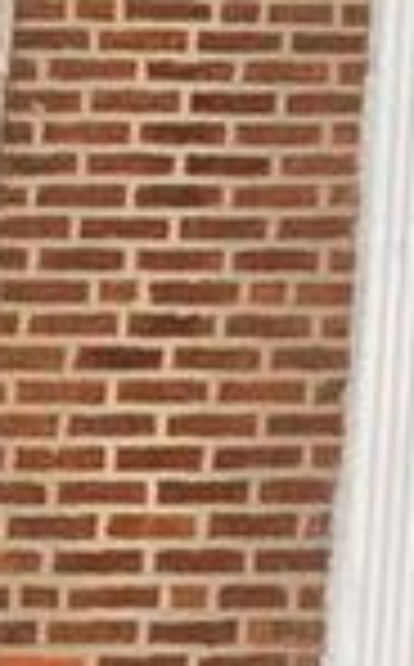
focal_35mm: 110
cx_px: 1026
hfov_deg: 10.2
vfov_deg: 18.6
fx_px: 1994
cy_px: 56
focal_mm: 6.5
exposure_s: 1/7939
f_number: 1.4
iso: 50
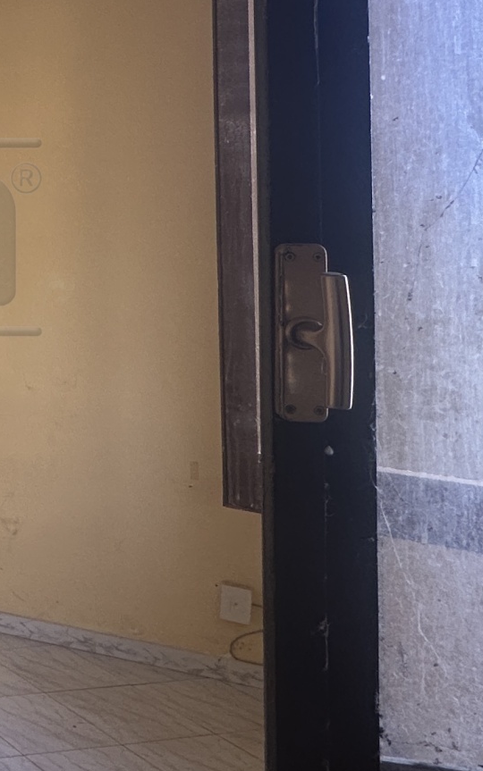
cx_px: -463
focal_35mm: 44
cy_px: 238
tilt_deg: +0.1
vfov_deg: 44.4
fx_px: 926
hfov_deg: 19.0
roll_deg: -0.2
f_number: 2.2
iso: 50
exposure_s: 1/99
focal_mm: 2.22
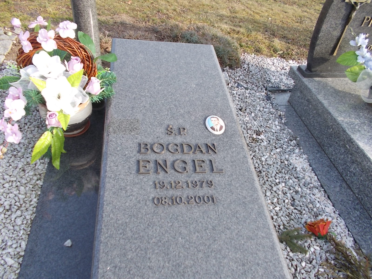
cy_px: 140
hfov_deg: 67.3
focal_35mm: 26
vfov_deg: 53.1
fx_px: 279
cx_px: 186
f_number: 3.2
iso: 80
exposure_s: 1/250
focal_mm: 4.6
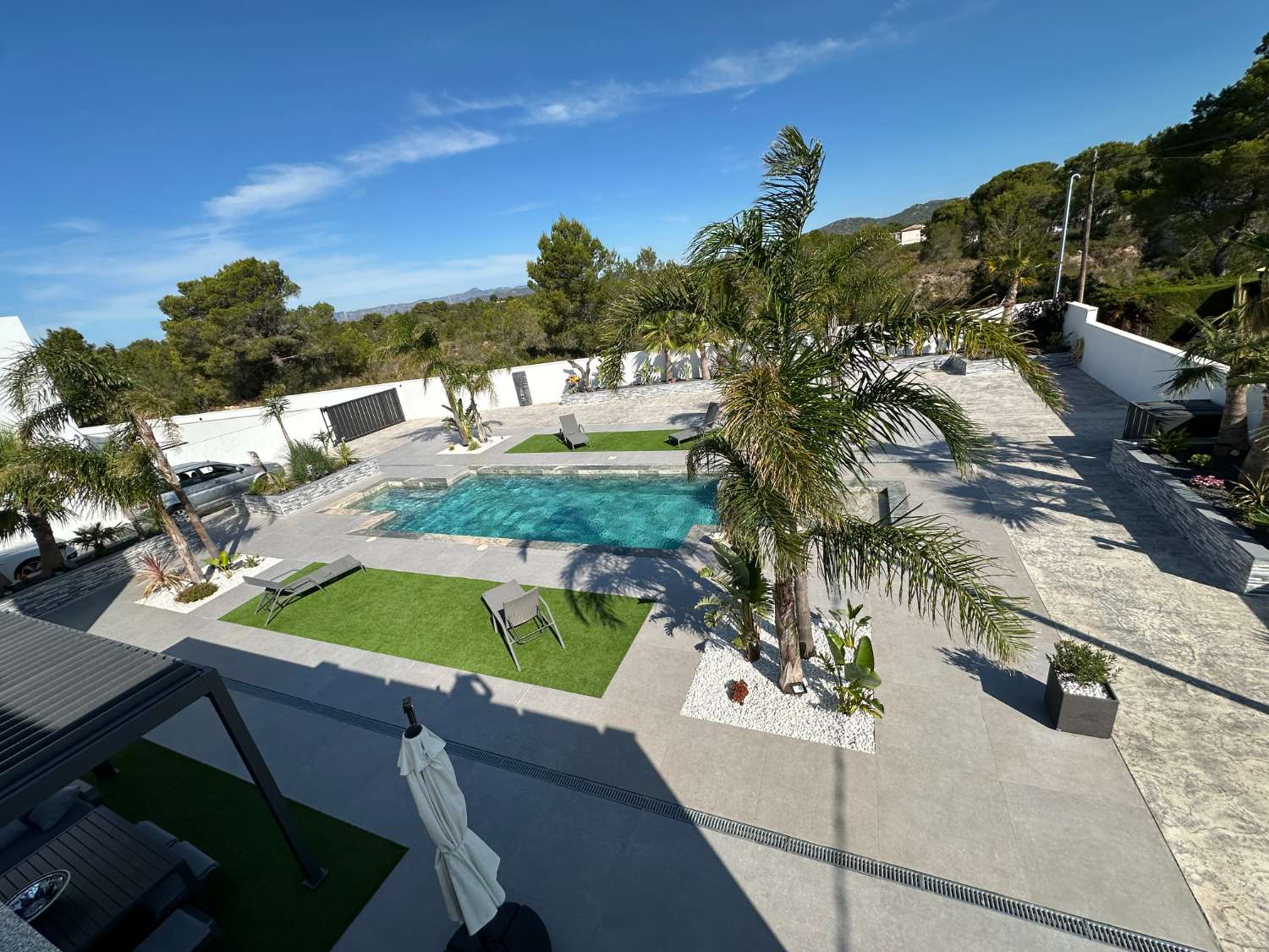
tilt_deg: -19.3
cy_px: 476
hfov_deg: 102.1
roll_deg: +10.0
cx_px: 634
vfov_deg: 85.7
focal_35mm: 14
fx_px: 513
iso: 50
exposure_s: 1/2618
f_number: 2.2
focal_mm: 2.22
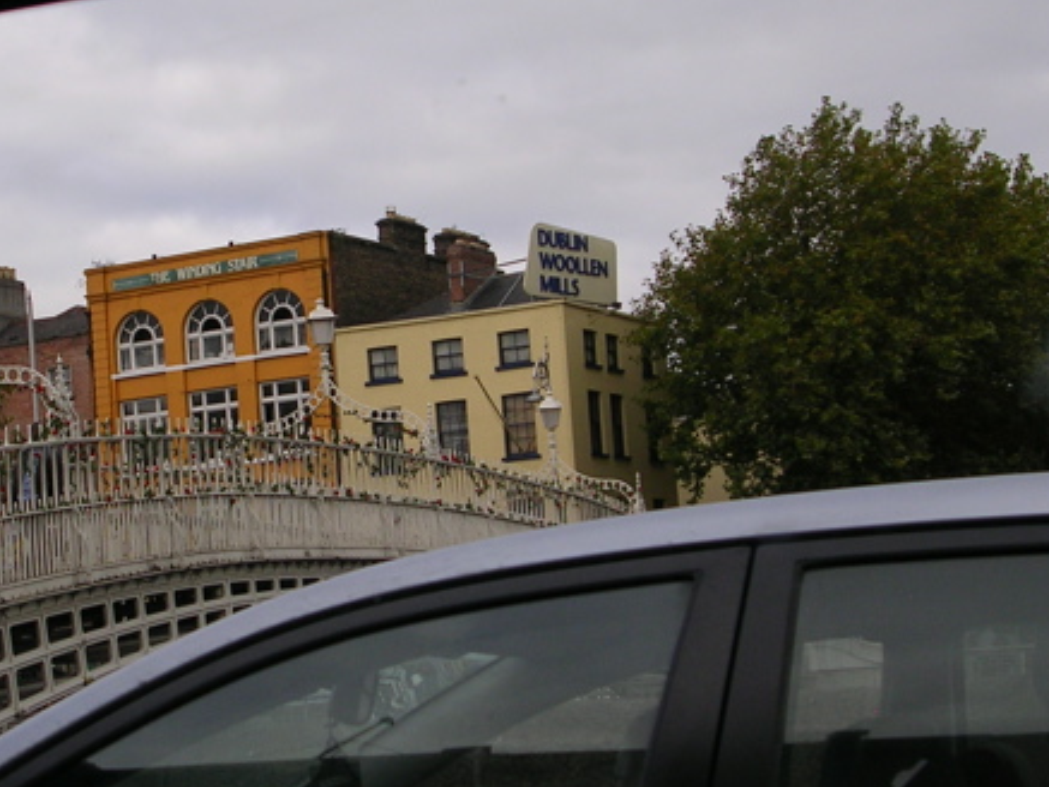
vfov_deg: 18.0
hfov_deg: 23.7
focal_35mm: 82
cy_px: 377
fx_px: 2486
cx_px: 336
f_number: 3.3
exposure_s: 1/89.5
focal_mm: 8.5
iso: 50
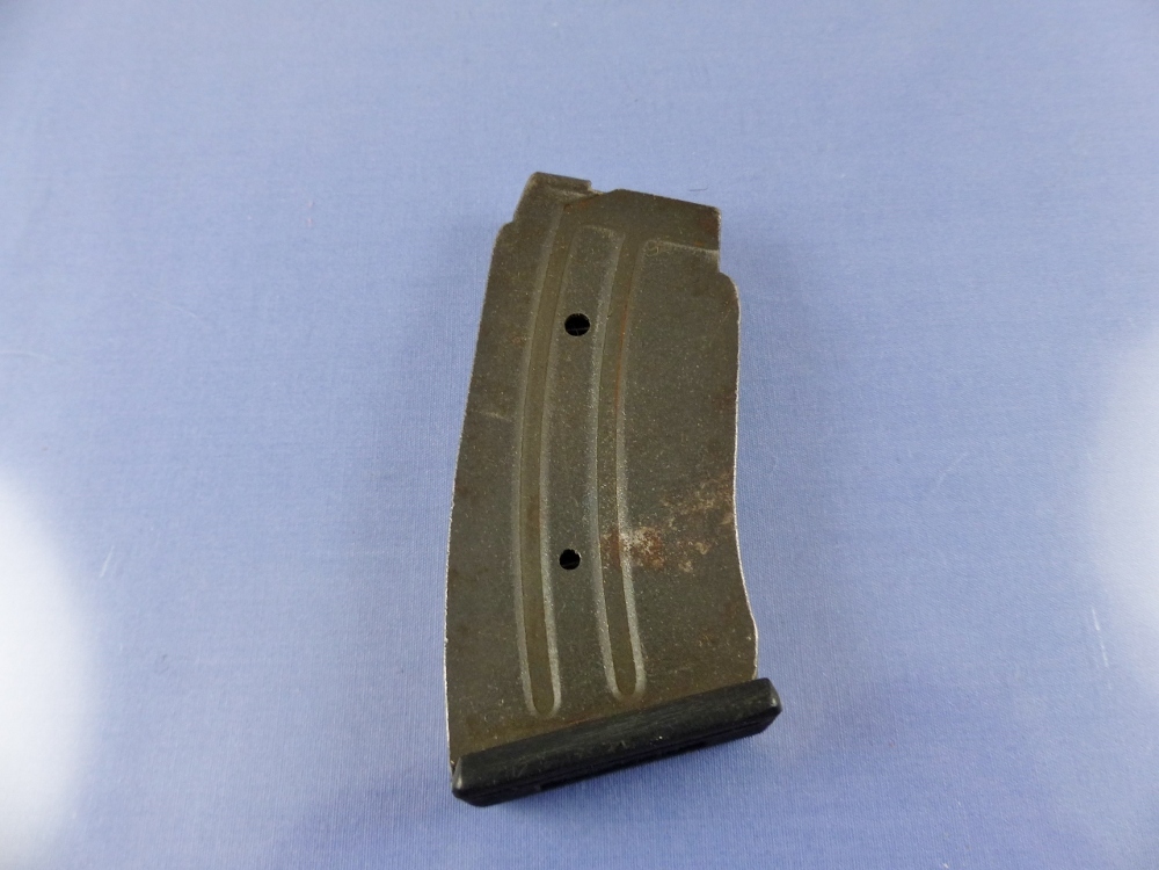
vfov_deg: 54.9
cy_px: 435
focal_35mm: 25
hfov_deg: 69.4
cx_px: 580
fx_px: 837
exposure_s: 1/60
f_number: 2.8
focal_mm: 4.5
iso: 200
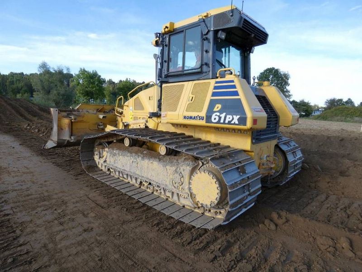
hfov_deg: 81.7
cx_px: 181
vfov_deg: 66.0
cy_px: 136
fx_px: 209
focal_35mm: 20
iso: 80
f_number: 2.8
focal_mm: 3.6
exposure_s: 1/640
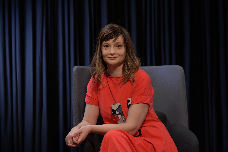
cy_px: 76
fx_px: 602
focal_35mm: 95
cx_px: 114
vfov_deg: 14.4
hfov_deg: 21.5
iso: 2000
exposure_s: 1/320
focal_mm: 95
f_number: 4.5
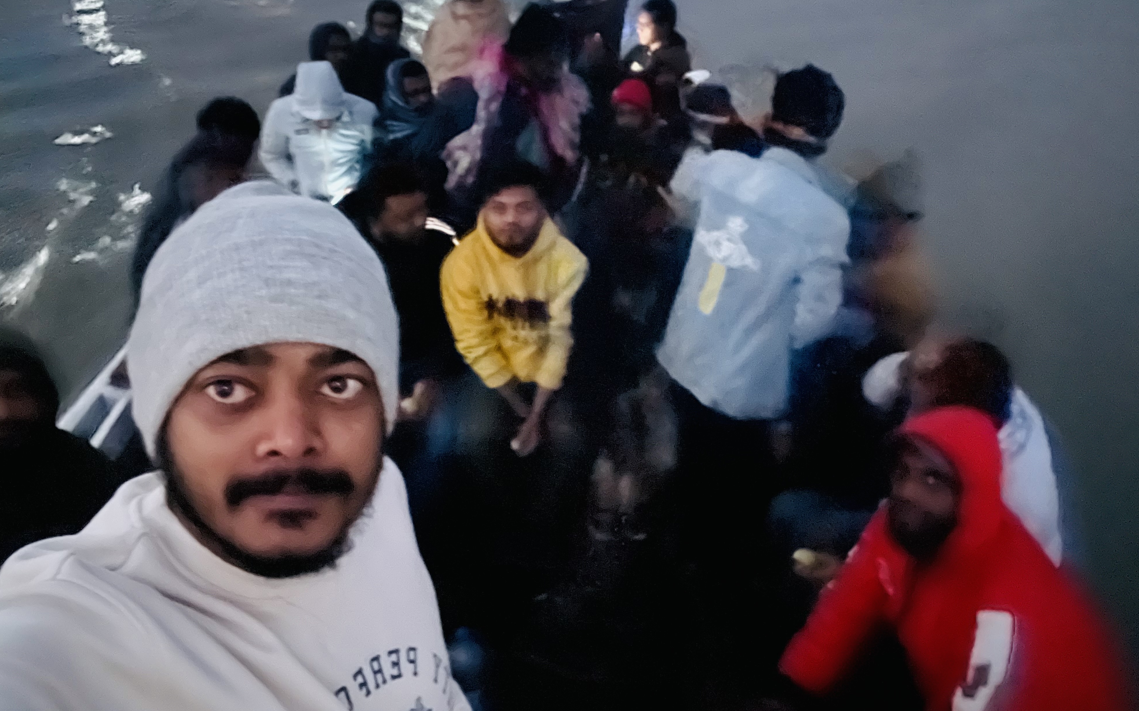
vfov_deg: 49.1
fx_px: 776
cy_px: 303
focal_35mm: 25
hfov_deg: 72.5
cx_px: 578
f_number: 2.2
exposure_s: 1/8
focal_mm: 2.71
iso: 5000
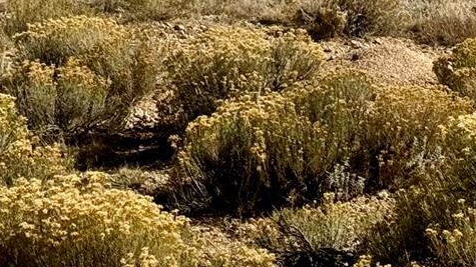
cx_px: 415
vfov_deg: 6.7
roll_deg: -0.4
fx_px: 2221
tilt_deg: +0.4
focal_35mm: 176
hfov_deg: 12.2
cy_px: -279
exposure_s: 1/10526
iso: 80
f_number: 1.78
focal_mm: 6.76
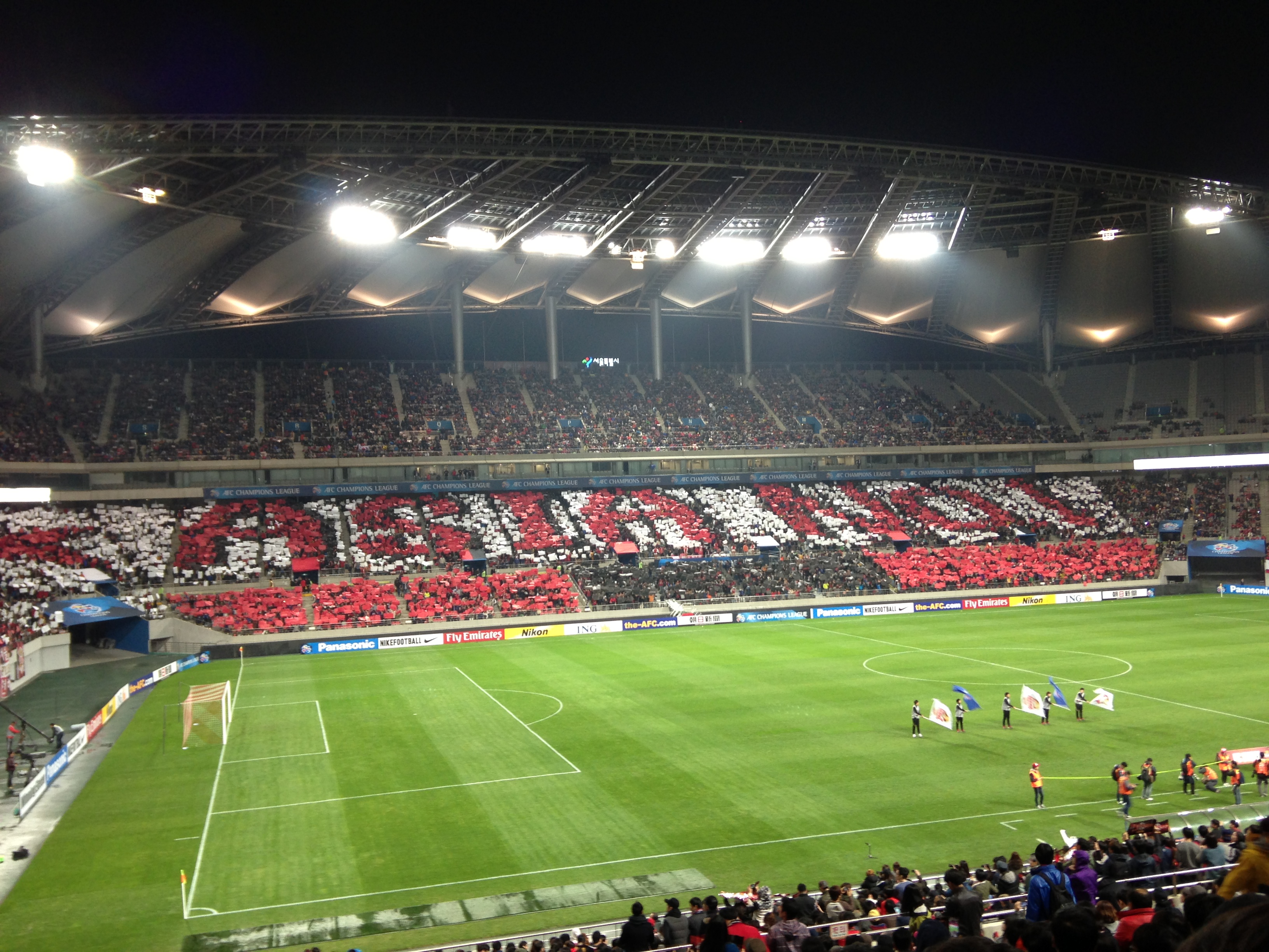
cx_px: 634
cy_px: 476
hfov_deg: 55.4
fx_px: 1210
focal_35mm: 33
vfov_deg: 42.9
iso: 64
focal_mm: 4.13
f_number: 2.4
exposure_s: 1/20
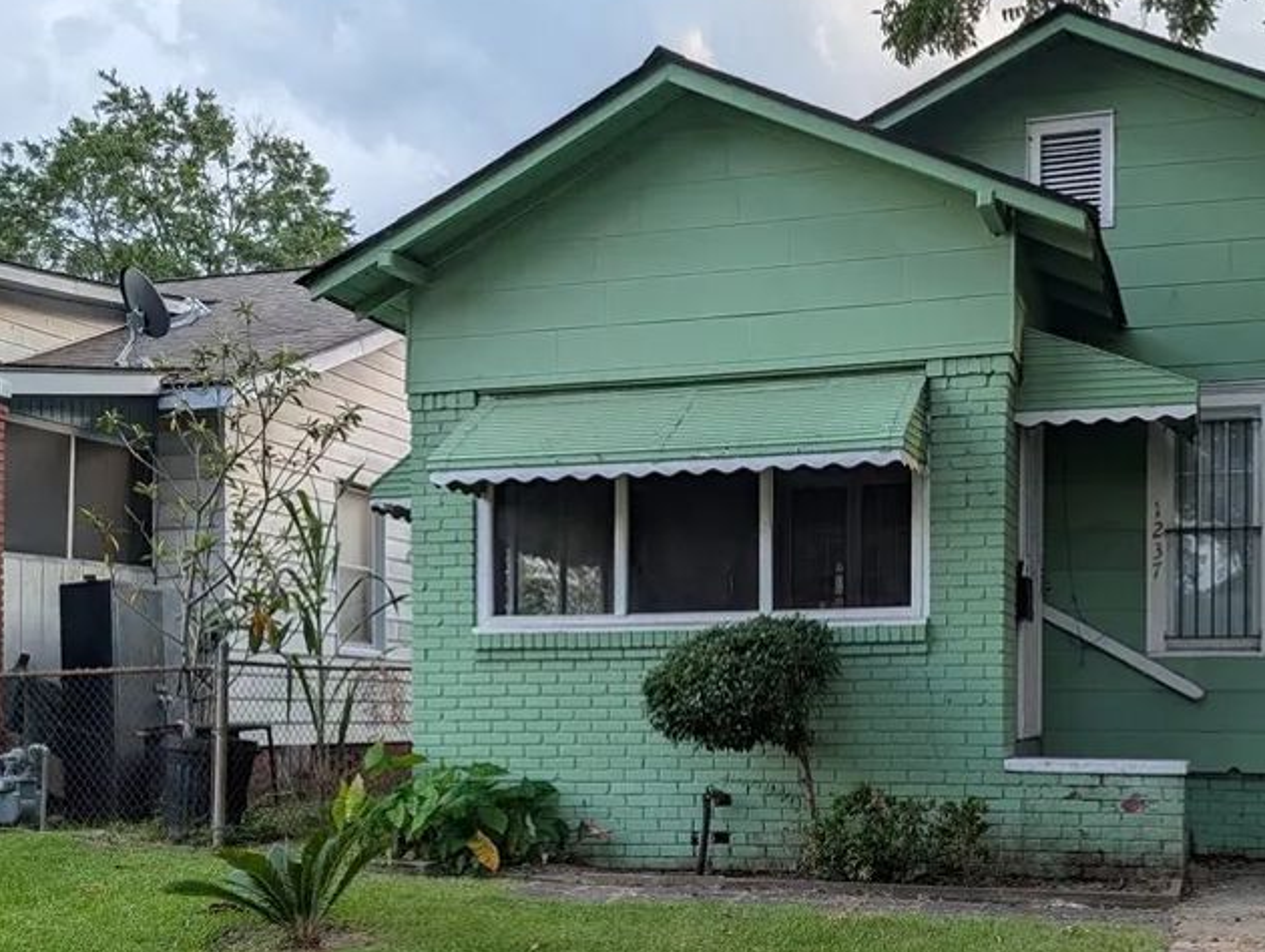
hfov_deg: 47.1
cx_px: 831
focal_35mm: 39
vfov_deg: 36.1
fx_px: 1427
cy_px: 713
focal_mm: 6.9
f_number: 1.68
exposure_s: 1/641
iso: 18
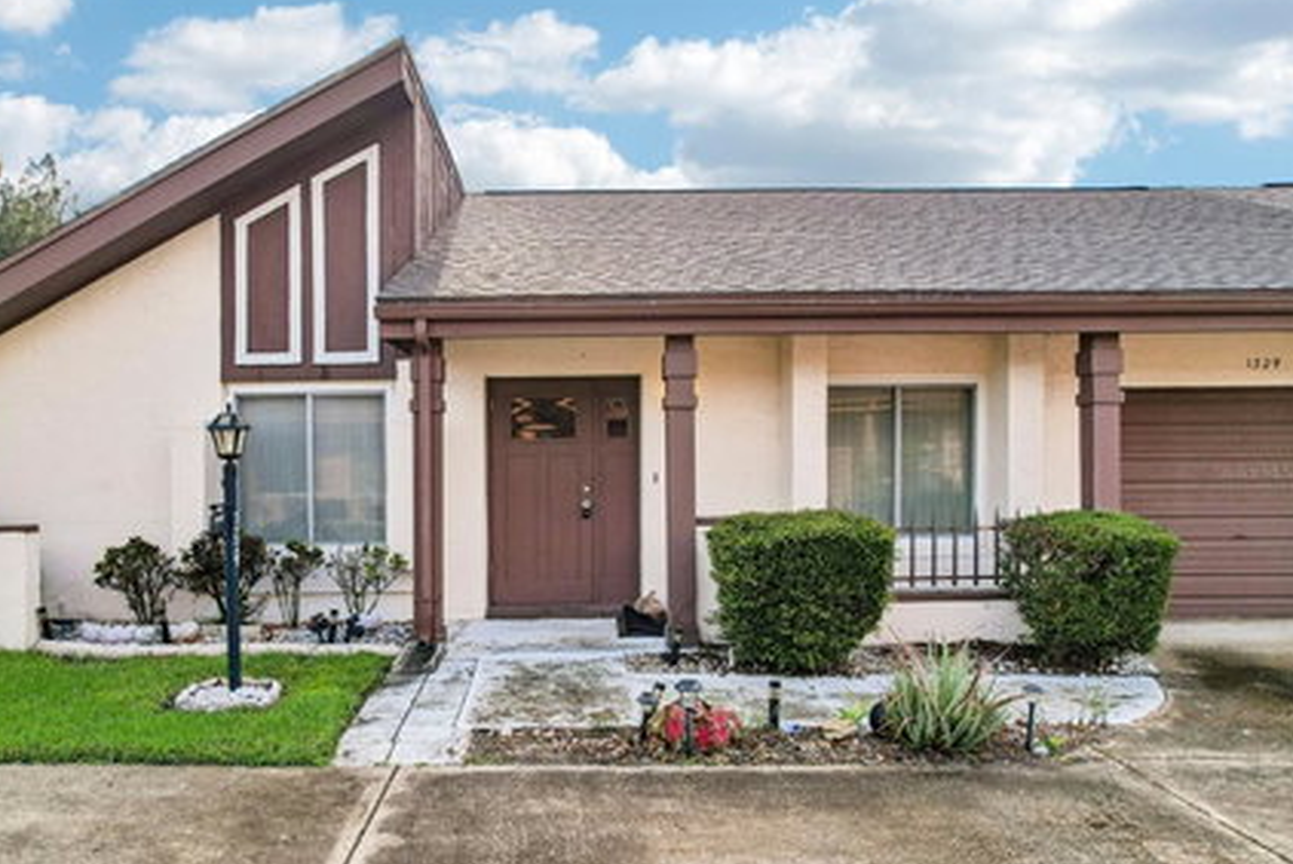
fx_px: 899
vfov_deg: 51.3
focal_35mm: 25
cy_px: 472
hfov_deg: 71.1
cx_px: 561
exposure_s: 1/125
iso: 100
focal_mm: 8.4
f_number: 2.8
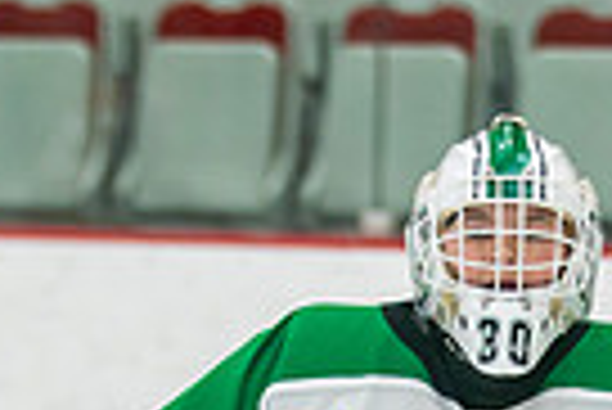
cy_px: 646
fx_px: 12661
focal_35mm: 744
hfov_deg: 2.8
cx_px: 466
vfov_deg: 1.9
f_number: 2.8
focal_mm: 123
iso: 1000
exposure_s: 1/640
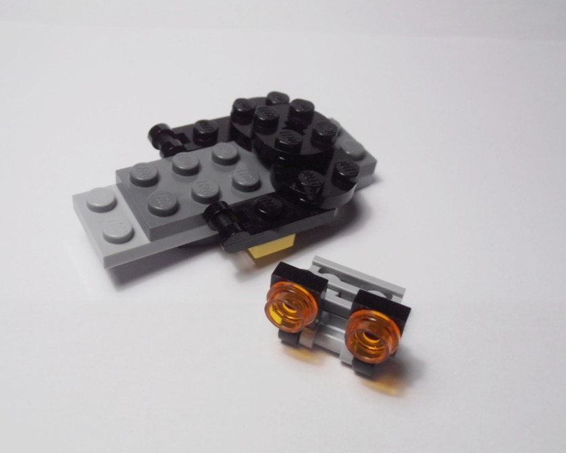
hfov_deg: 46.8
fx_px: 654
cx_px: 262
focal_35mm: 39
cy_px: 226
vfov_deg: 38.2
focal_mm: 6.61
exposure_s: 1/60
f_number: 3.9
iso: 80
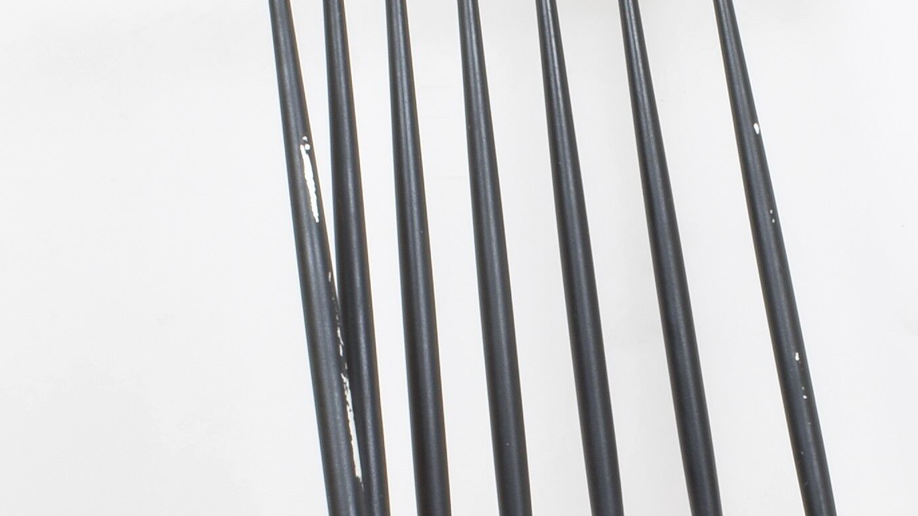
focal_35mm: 144
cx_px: 684
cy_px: 560
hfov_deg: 14.8
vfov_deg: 8.3
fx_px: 3513
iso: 100
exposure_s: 3
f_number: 25
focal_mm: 21
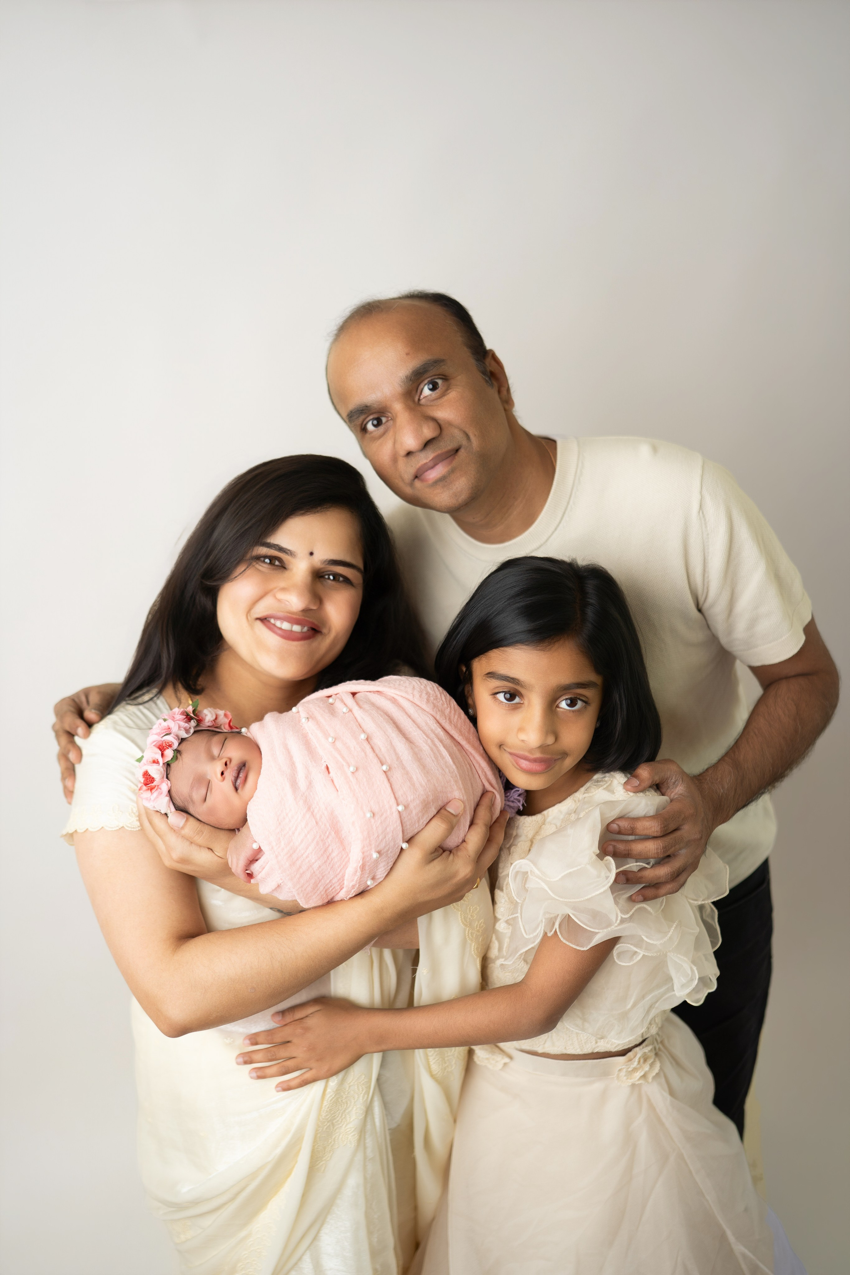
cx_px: 425
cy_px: 638
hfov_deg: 37.9
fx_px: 1239
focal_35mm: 35
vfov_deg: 54.4
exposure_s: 1/160
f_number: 2
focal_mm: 35
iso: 100
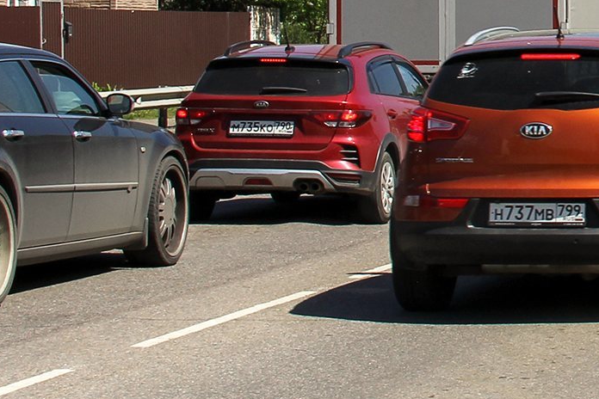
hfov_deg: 6.9
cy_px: -163
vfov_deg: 4.7
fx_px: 4842
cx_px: 973
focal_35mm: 291
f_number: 9
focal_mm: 25
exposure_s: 1/250
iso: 100
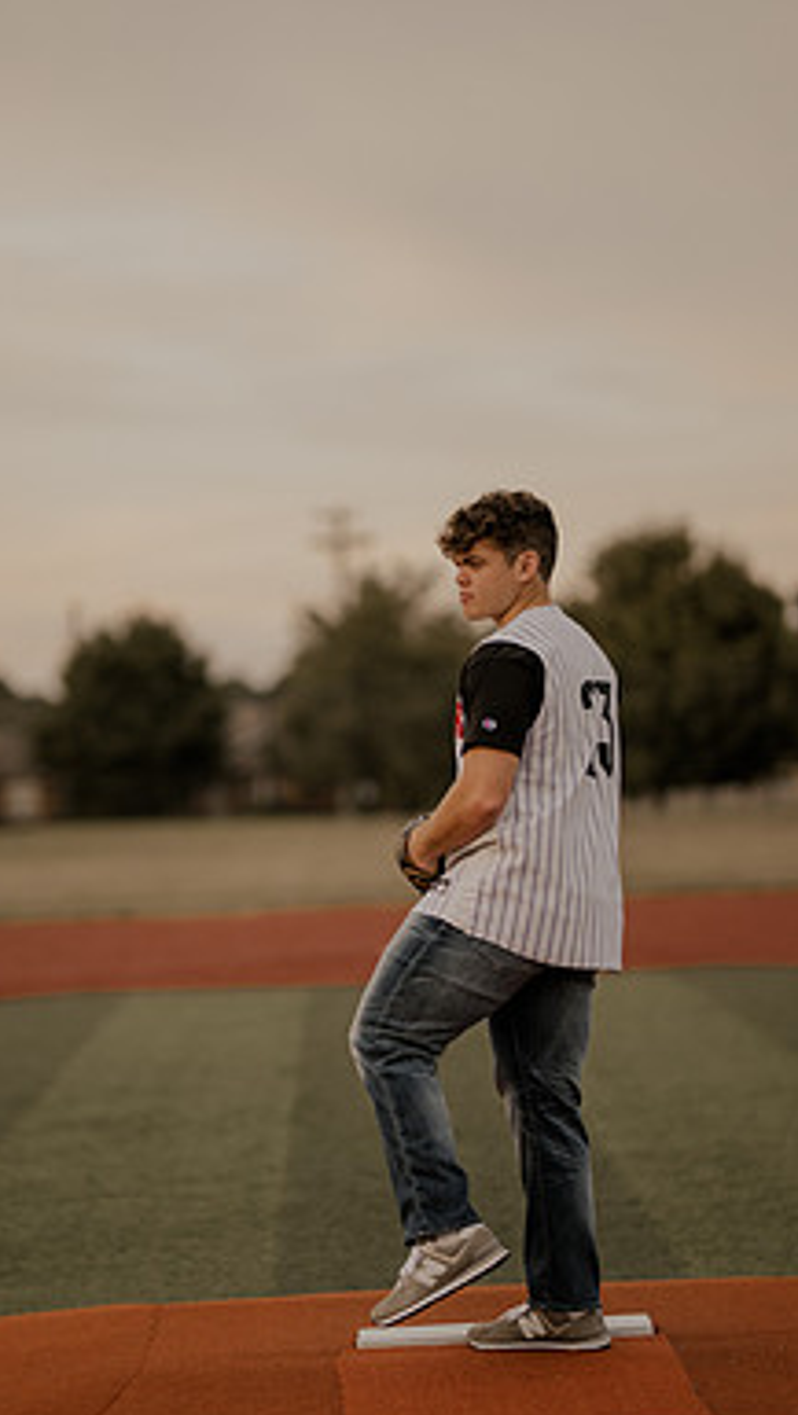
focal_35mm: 104
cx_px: 309
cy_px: 731
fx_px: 3906
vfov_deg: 20.5
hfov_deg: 11.7
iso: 800
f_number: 1.4
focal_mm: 85
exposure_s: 1/1600
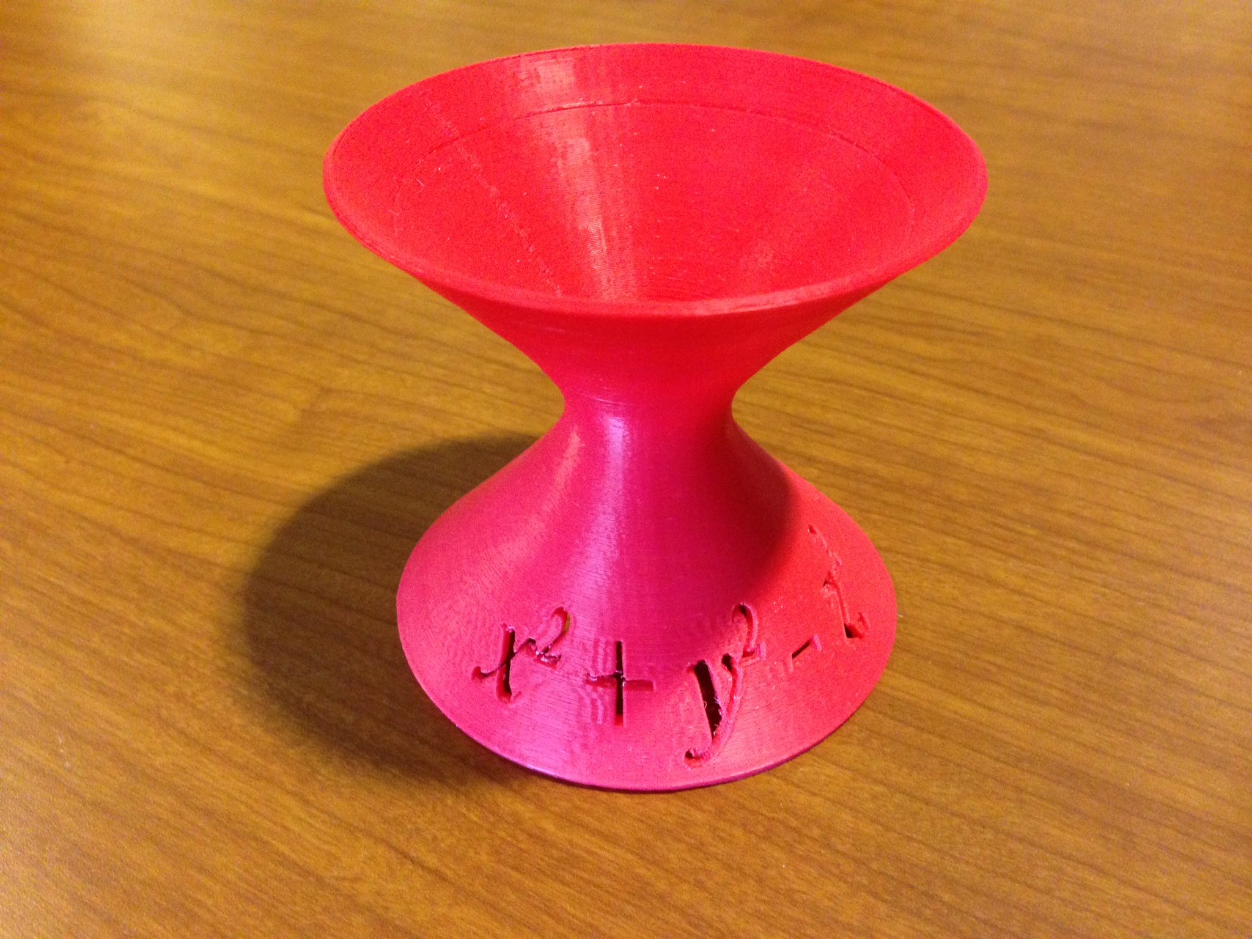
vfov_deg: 42.9
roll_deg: -0.1
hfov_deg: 55.4
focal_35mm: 33
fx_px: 1194
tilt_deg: -36.5
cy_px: 470
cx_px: 626
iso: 320
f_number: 2.4
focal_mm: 4.12
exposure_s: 1/17
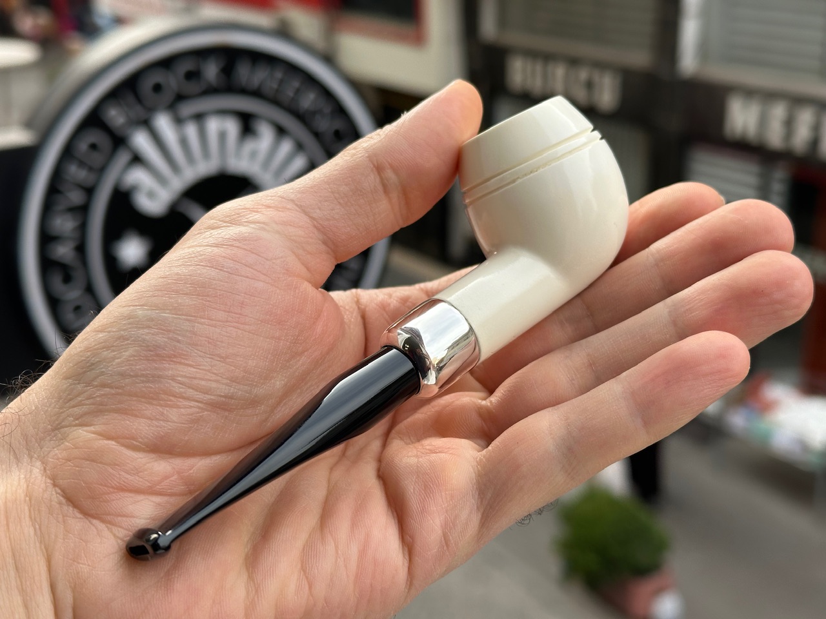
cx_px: 413
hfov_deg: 39.7
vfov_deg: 30.3
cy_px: 310
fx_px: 1145
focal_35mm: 48
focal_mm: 6.86
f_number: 1.78
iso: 64
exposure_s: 1/797
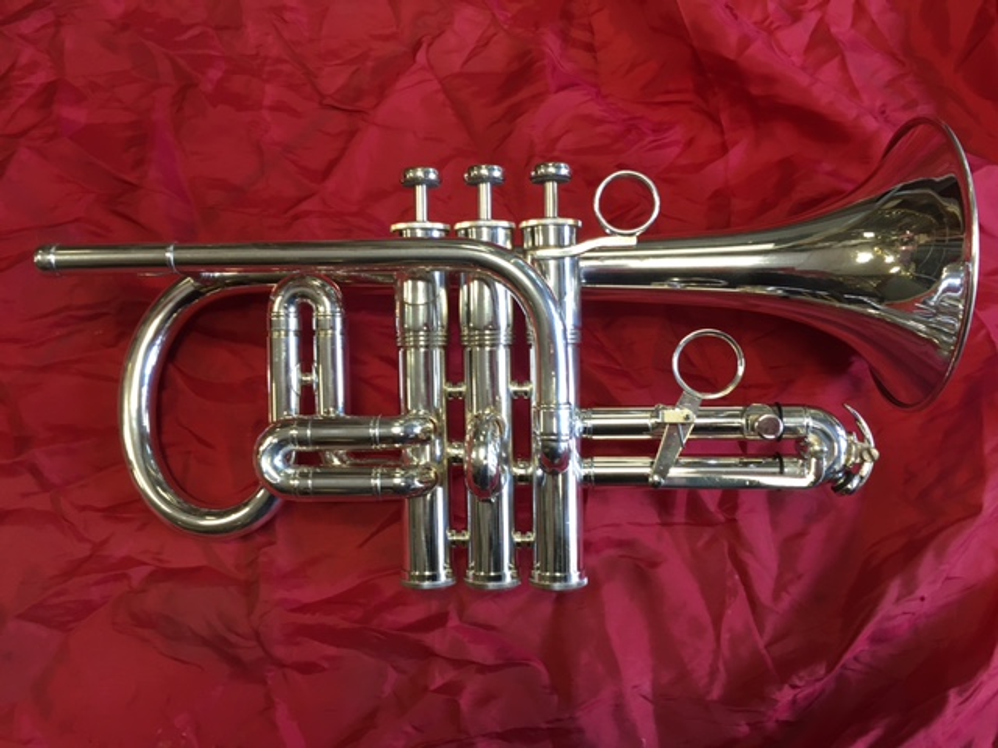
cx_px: 499
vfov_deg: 48.2
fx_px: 836
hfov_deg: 61.7
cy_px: 374
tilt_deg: -73.1
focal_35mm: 29
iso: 100
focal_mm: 4.15
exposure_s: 1/33
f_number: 2.2
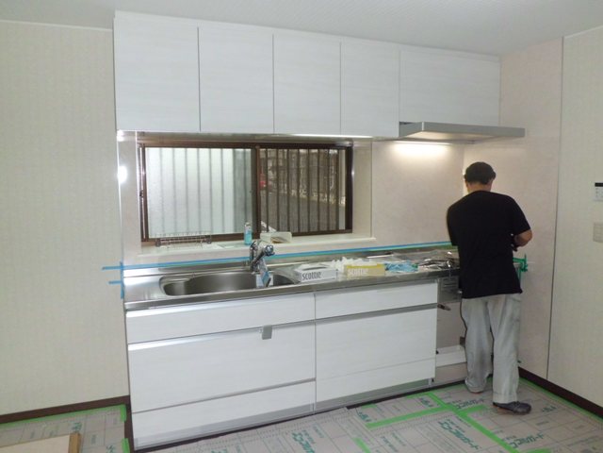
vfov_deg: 53.1
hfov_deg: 67.3
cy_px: 226
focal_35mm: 26
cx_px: 302
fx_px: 453
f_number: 2.8
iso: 200
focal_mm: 4.7
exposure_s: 1/100
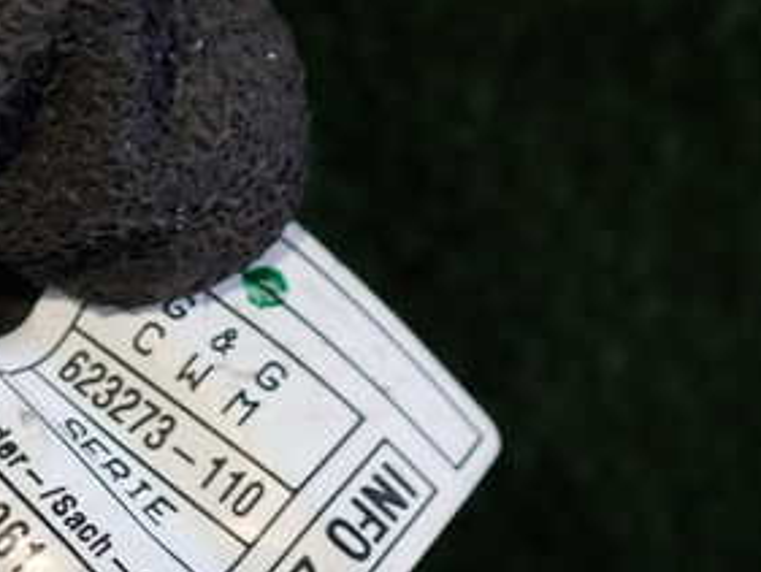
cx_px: 141
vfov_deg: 22.7
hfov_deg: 29.5
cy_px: 450
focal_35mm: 64
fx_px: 1408
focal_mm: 5.4
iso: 100
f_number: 2.3
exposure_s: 1/80
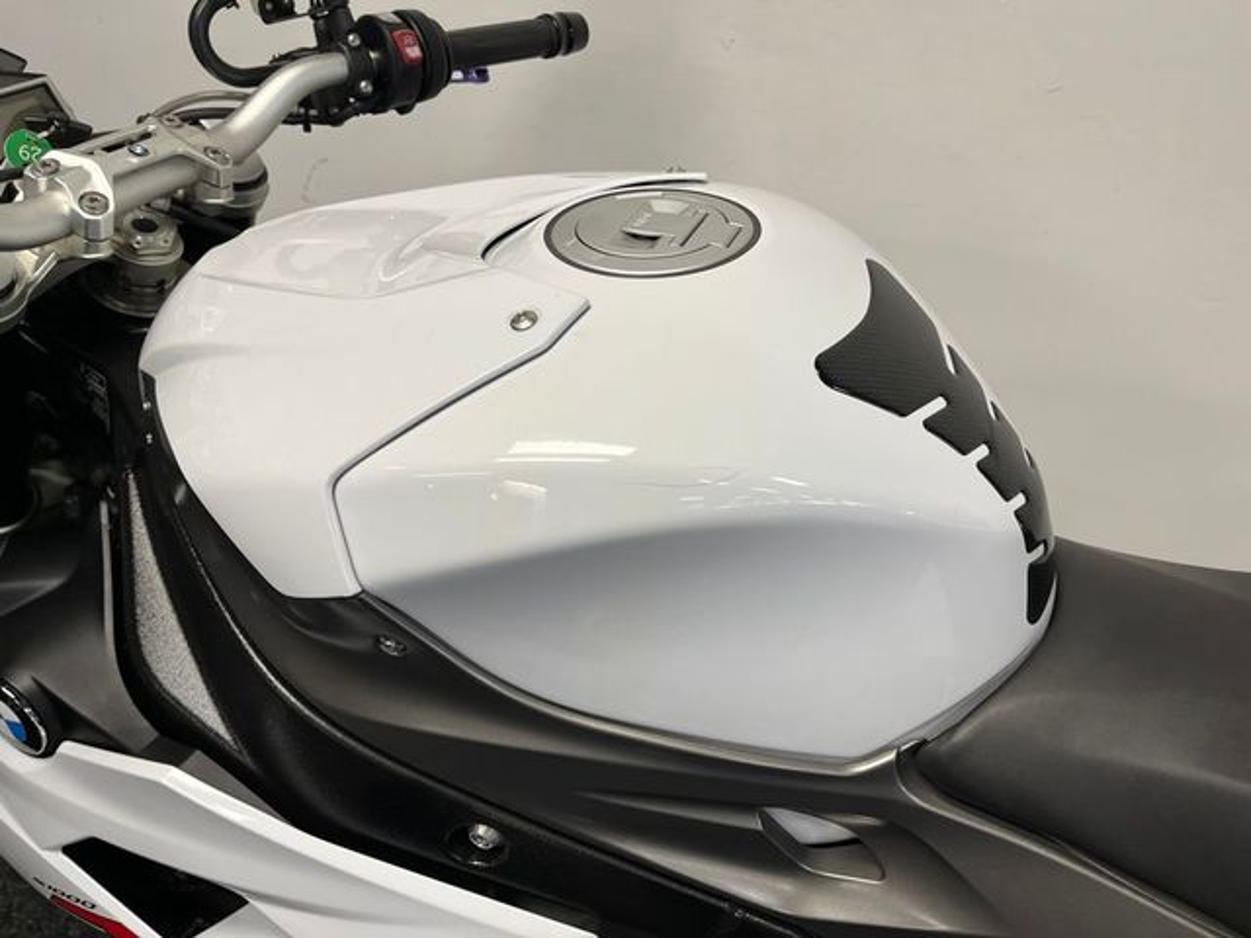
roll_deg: +0.3
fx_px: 940
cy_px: 469
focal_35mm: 26
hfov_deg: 67.3
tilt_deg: -34.8
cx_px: 626
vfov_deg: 53.1
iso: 80
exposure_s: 1/100
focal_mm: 5.1
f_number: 1.6
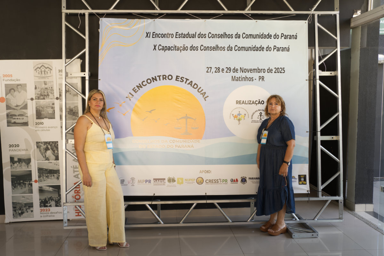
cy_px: 128
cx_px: 192
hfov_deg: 54.4
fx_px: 373
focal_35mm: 35
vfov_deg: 37.9
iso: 250
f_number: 4
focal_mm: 35
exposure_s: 1/100
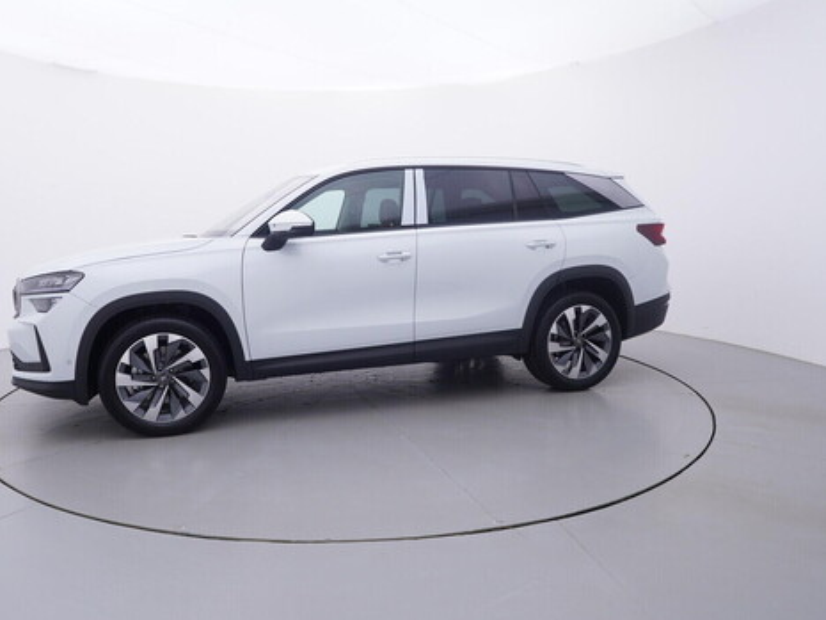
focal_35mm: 26
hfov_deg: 67.7
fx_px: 610
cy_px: 298
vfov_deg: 53.8
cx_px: 344
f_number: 5
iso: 200
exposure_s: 1/80
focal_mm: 15
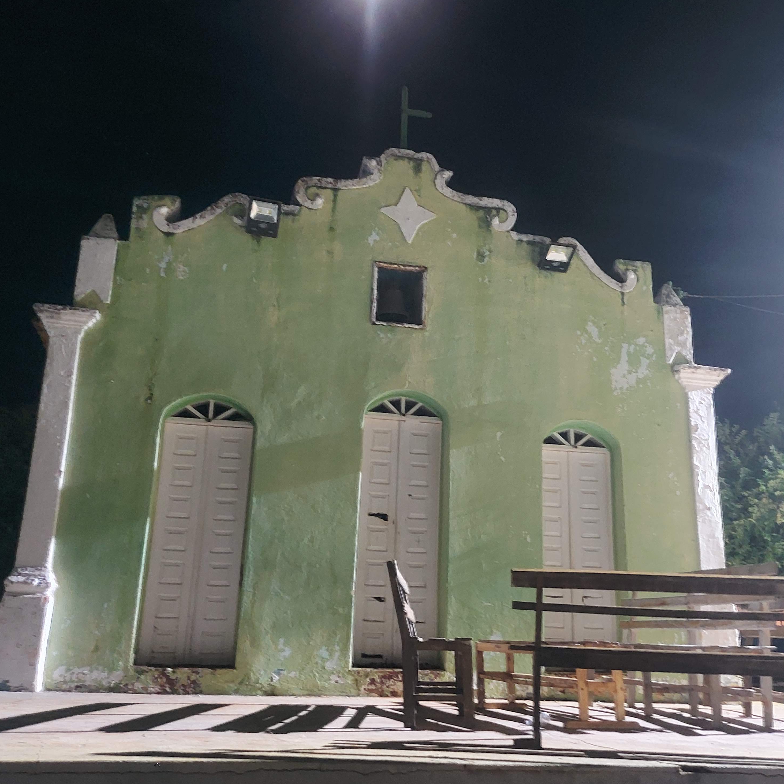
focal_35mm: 29
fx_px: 743
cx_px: 431
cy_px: 387
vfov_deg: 55.6
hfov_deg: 55.5
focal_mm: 5.23
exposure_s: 1/8
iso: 1000
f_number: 1.8
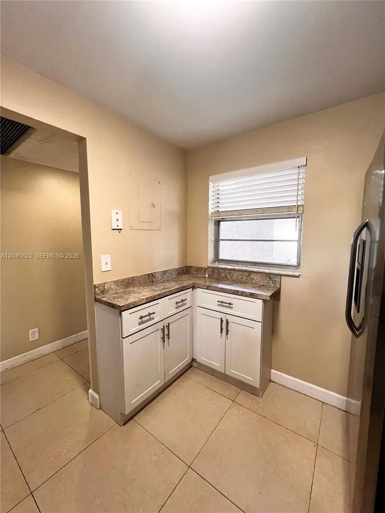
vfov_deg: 106.2
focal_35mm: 13
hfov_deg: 89.9
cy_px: 256
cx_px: 192
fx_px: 193
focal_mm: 1.57
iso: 250
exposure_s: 1/120
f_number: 1.8
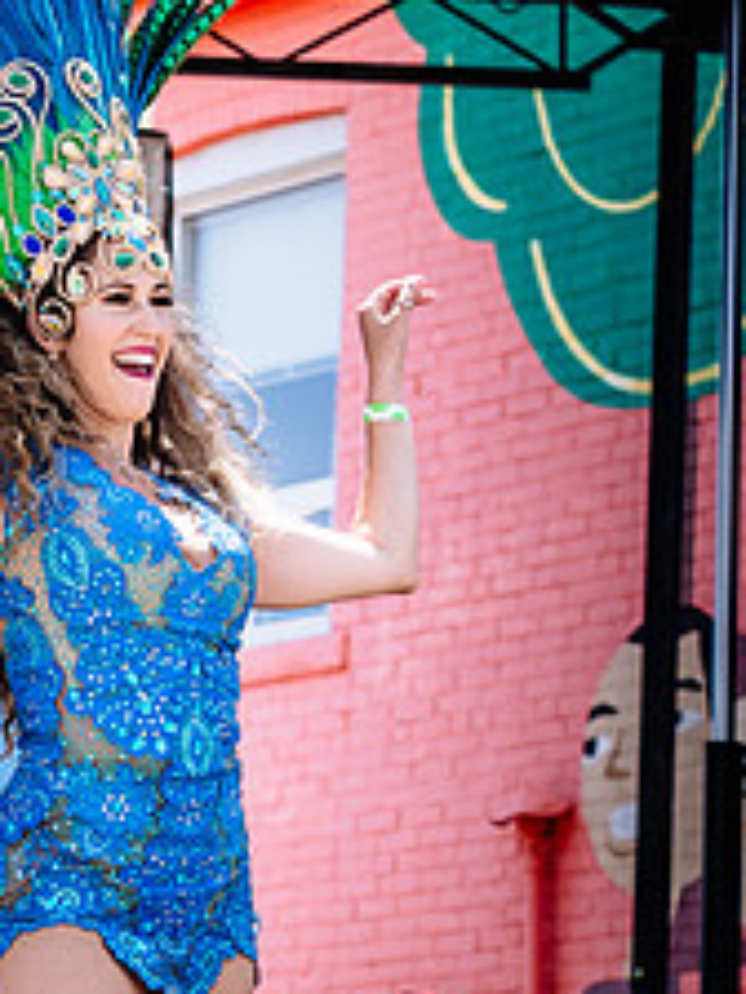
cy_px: 674
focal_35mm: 229
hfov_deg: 6.5
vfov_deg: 8.6
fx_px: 6580
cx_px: 47
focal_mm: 57
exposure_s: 1/1600
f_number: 2.8
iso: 200
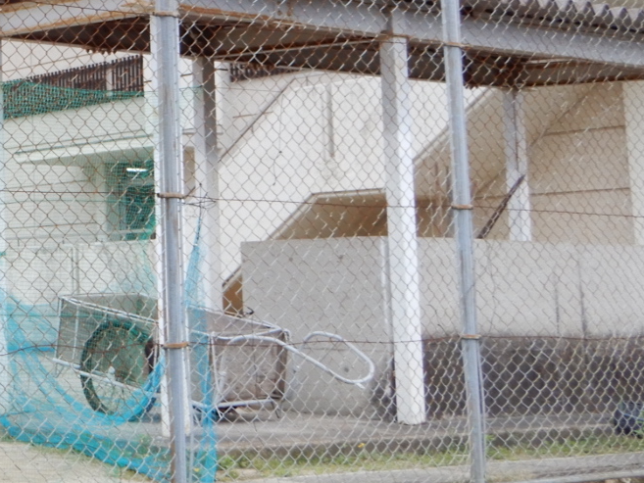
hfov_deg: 21.4
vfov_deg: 17.6
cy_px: 69
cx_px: -183
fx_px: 1544
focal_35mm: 83
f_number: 3.4
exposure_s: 1/200
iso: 80
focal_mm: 4.3
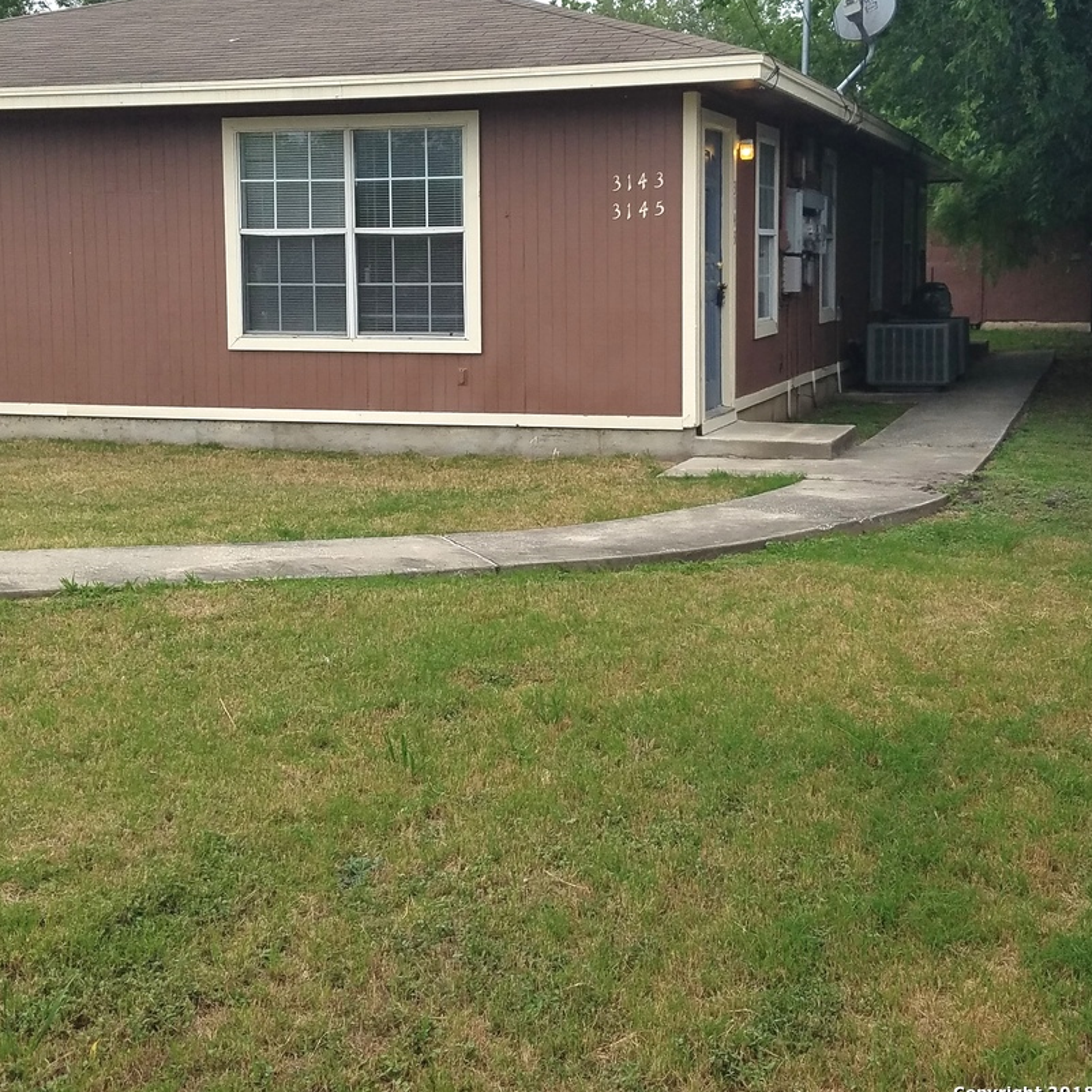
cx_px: 547
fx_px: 1106
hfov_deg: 52.5
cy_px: 390
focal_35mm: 31
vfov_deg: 51.8
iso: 50
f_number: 1.7
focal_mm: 4.2
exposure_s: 1/702
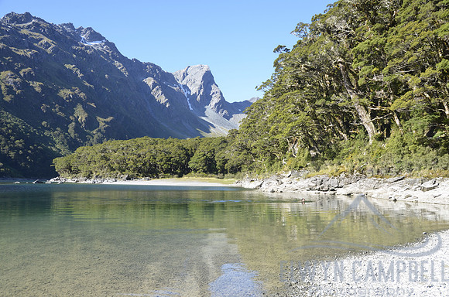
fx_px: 411
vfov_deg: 39.8
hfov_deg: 57.3
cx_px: 224
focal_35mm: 33
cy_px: 148
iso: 200
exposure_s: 1/200
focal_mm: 22
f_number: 7.1
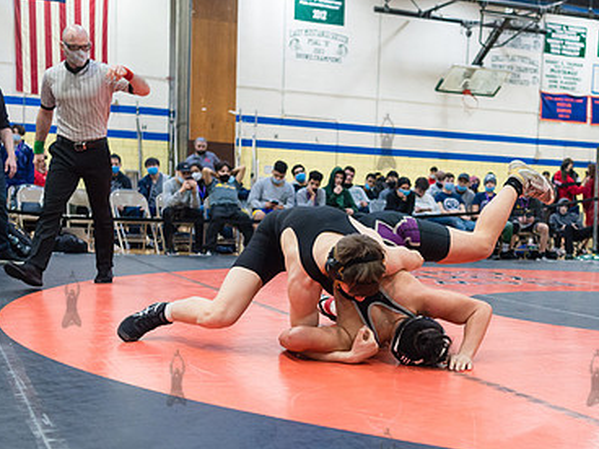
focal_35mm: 53
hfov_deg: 35.9
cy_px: 299
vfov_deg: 27.4
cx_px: 386
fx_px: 917
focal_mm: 35
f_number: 3.5
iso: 4000
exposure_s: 1/400
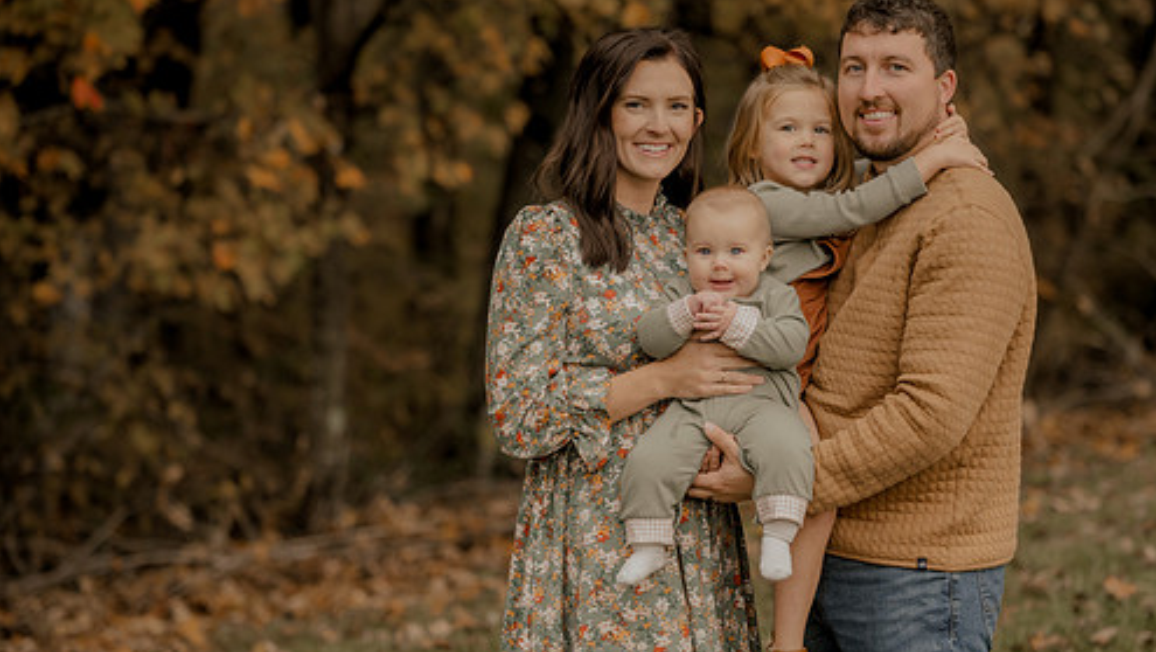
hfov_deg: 15.9
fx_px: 4140
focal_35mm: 135
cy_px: 354
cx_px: 659
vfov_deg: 9.0
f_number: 2.8
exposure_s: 1/125
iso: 250
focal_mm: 110
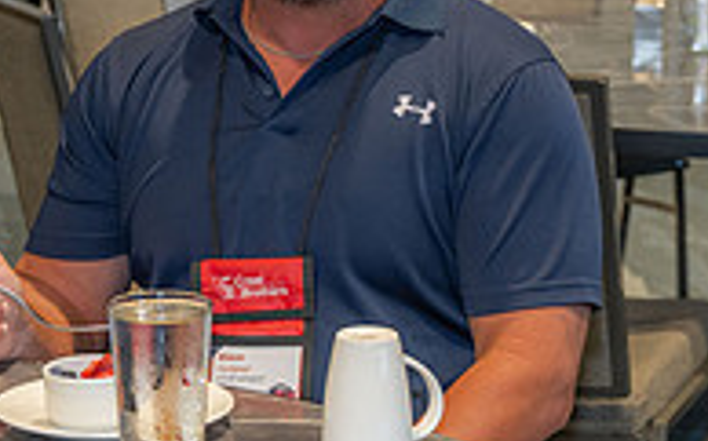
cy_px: 399
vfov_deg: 9.9
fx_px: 2526
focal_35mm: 131
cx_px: 515
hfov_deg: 15.9
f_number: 4
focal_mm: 43
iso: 640
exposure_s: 1/100
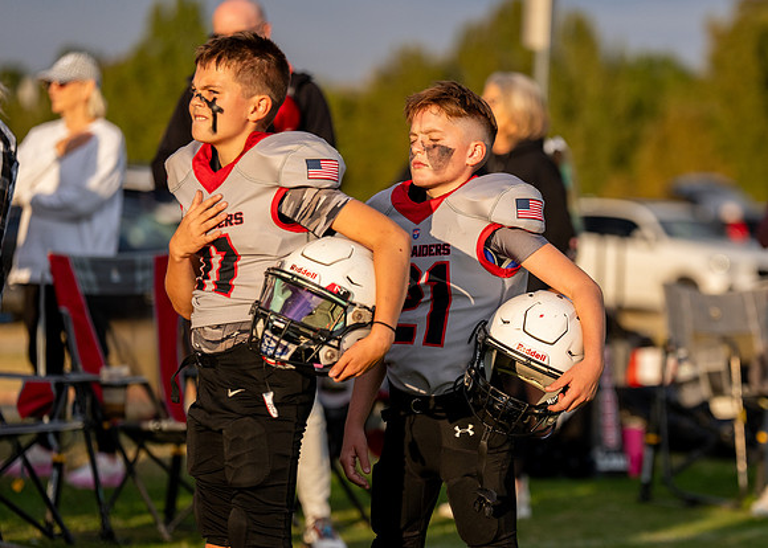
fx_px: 4316
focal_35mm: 198
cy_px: 366
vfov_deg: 7.3
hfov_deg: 10.2
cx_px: 515
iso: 400
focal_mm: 141
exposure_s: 1/3200
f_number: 2.8
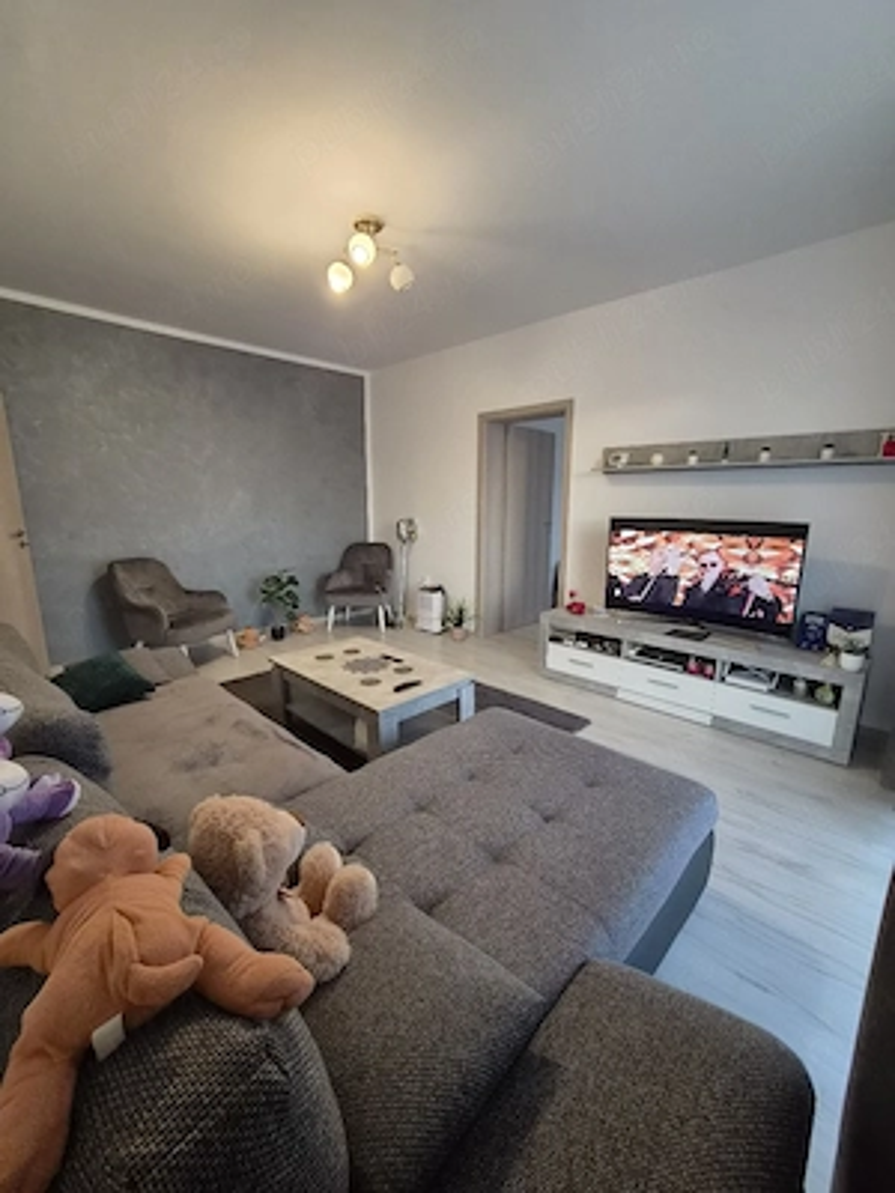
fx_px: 448
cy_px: 596
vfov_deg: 106.2
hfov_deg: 89.9
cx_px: 448
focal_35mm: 13
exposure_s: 1/50
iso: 500
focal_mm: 2.2
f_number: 2.2
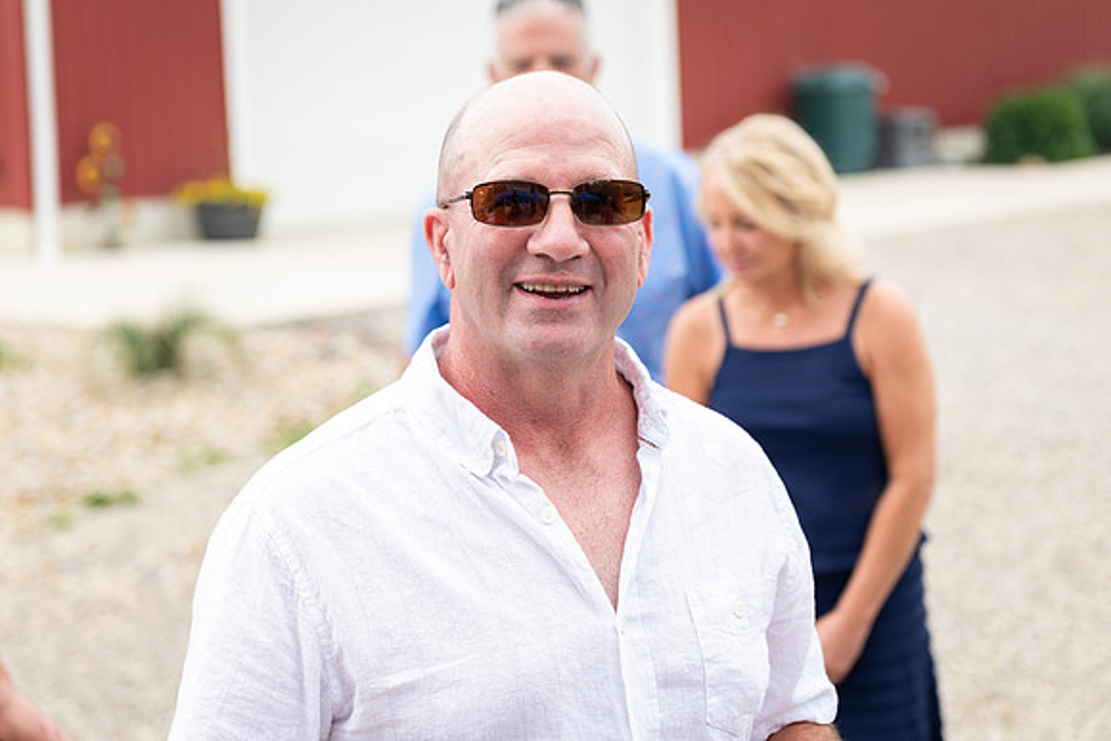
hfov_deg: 23.3
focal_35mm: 87
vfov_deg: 15.7
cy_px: 279
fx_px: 2692
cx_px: 549
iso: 100
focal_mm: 70
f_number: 3.5
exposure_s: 1/200
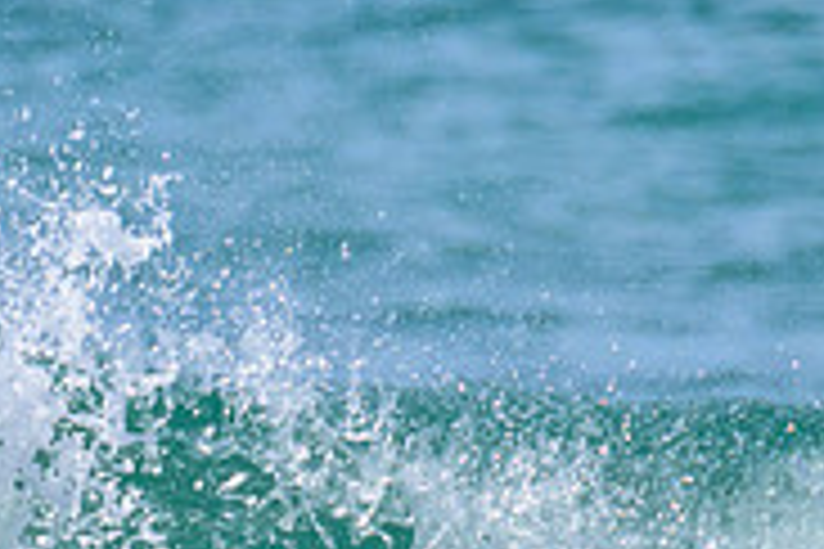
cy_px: 460
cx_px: 217
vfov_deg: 0.4
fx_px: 73101
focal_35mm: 3194
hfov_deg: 0.6
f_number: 11
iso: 1100
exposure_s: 1/2000
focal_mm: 800
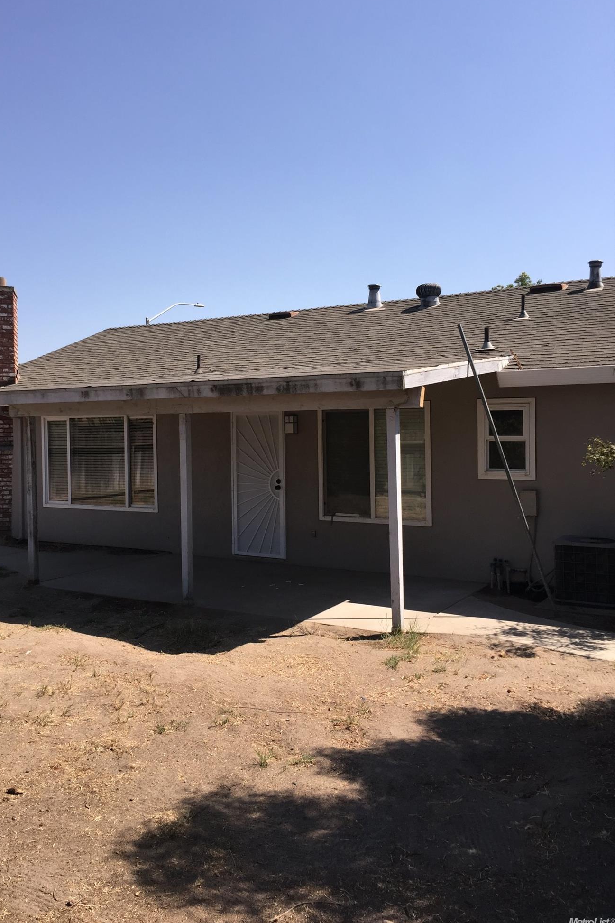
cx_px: 260
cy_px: 453
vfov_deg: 60.3
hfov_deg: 42.2
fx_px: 794
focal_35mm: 31
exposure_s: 1/1721
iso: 32
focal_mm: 4.15
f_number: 2.2
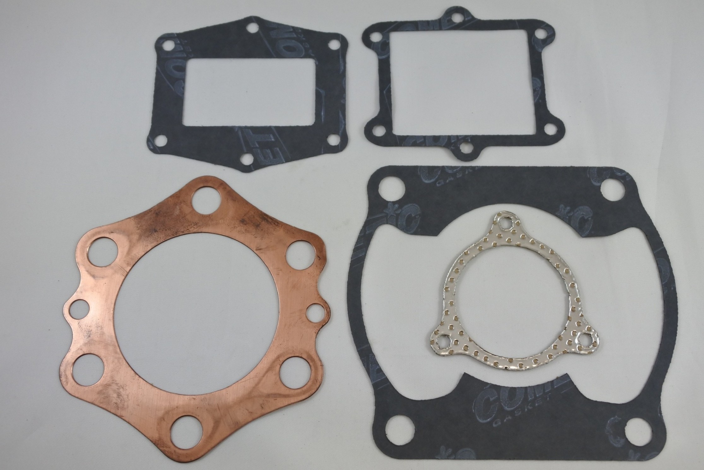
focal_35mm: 36
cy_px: 235
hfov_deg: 53.1
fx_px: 704
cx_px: 352
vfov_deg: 36.9
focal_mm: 13.7
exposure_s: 1/250
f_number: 4
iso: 400
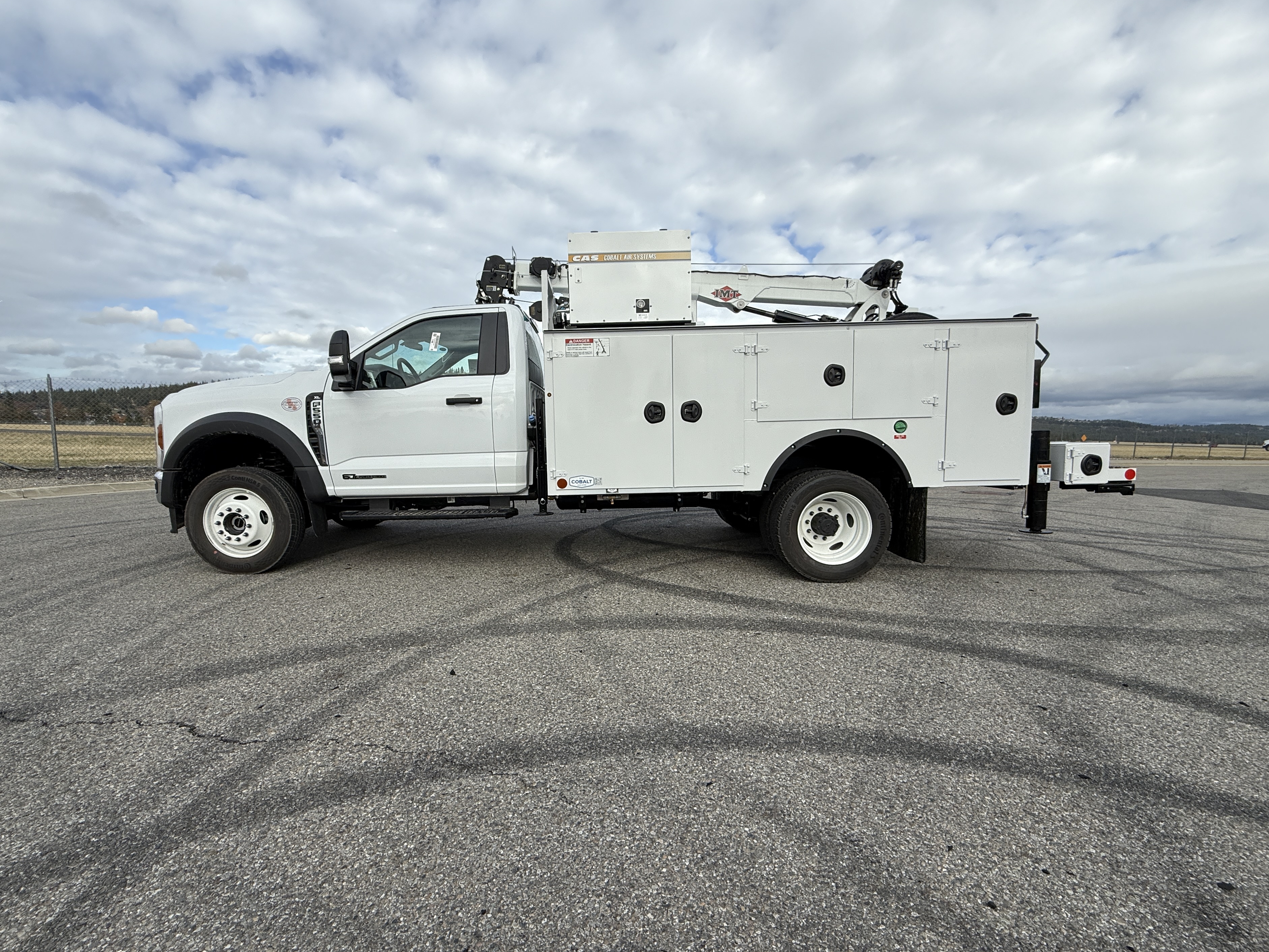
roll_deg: -1.6
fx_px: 550
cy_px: 489
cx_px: 599
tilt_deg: -5.5
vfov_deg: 81.7
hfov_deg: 98.1
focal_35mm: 15
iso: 50
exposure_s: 1/1613
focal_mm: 2.22
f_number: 2.2
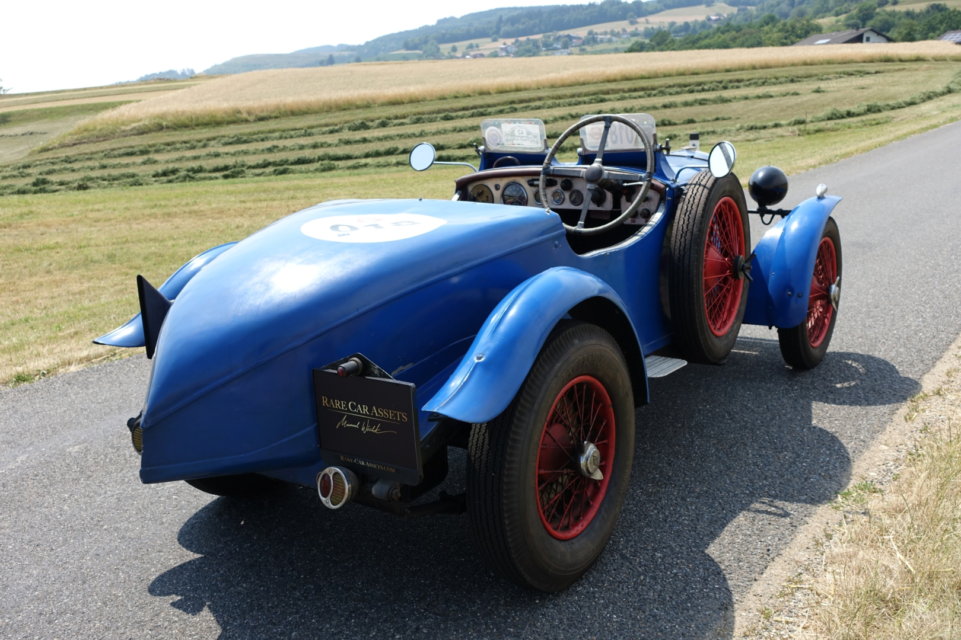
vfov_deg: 38.9
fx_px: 908
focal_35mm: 34
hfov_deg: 55.8
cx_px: 480
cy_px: 320
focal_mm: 12.35
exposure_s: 1/800
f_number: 4
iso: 125
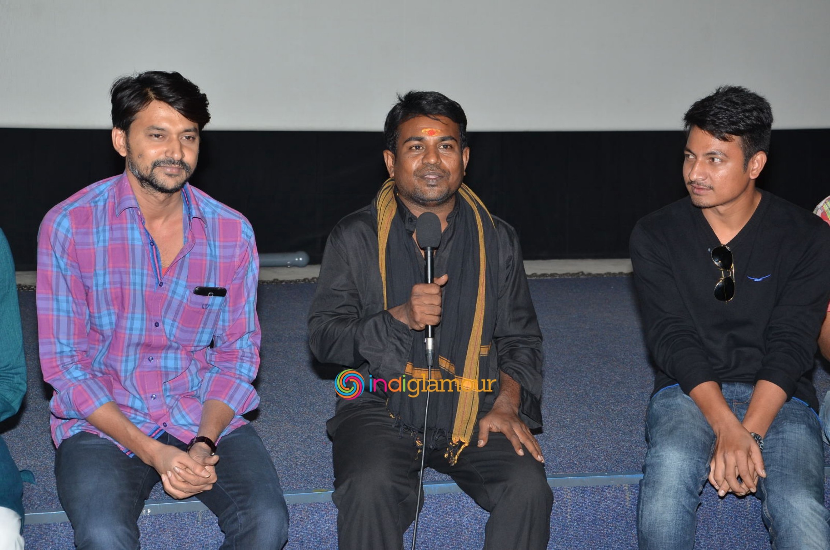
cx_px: 415
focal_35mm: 93
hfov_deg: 22.0
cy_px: 275
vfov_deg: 14.6
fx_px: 2140
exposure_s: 1/125
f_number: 6.3
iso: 500
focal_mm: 62
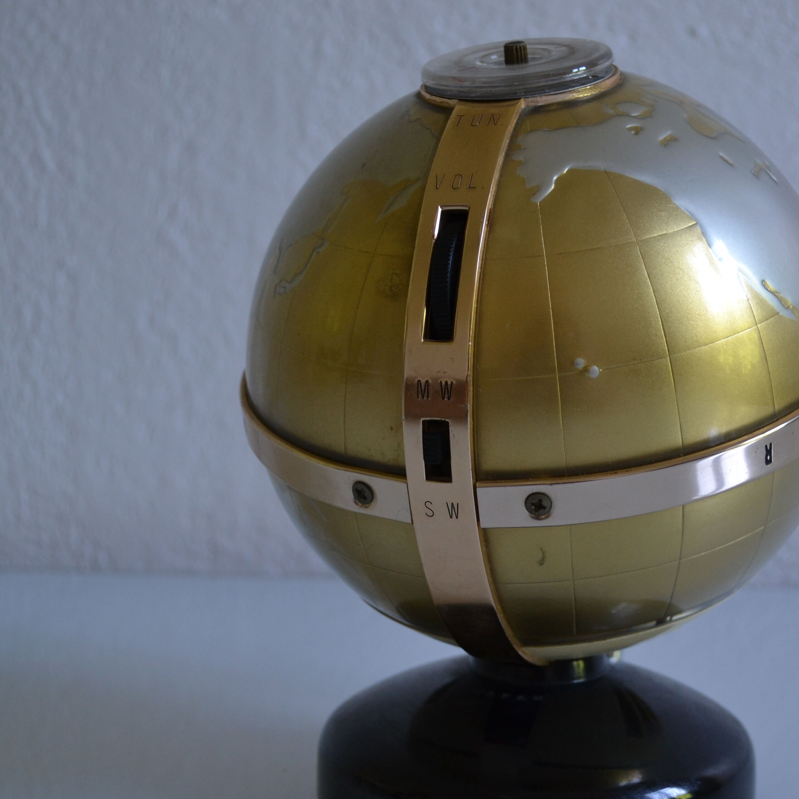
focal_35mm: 55
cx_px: 504
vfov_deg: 31.1
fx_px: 1436
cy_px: 421
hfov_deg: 30.9
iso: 400
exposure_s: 1/60
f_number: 4
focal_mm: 24
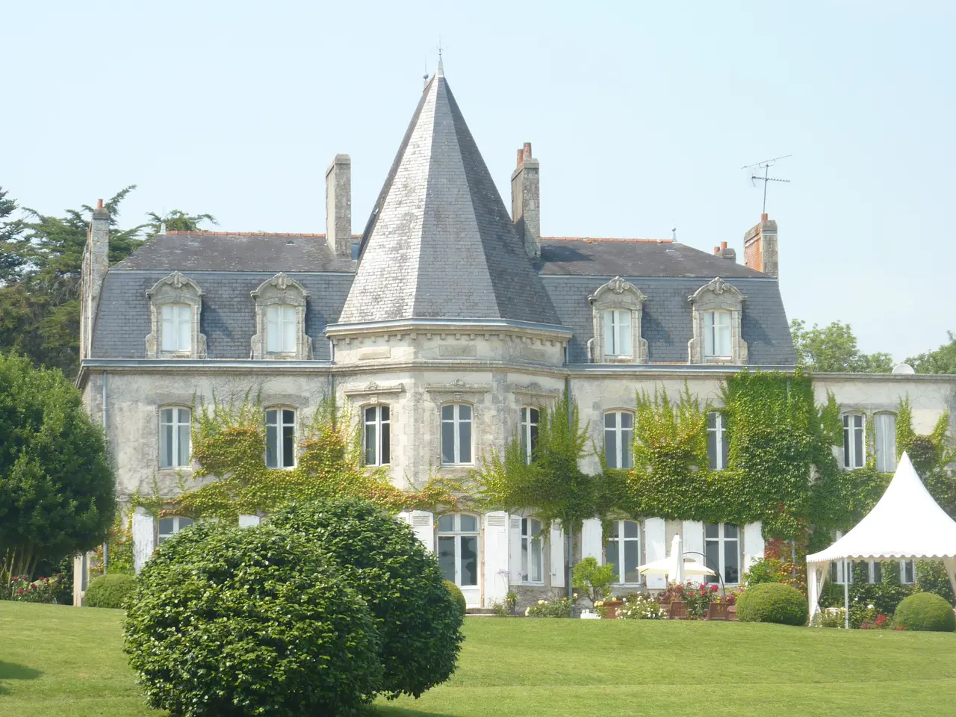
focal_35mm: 116
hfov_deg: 17.0
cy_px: 358
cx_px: 478
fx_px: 3204
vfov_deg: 12.8
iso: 80
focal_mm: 15.8
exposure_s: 1/320
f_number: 4.3
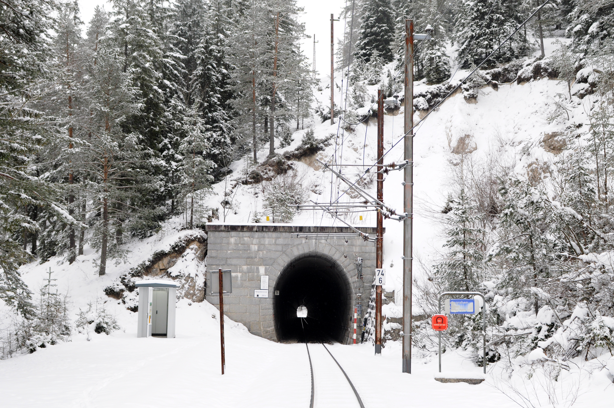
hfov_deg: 49.6
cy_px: 204
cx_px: 307
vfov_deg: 34.1
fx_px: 664
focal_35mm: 39
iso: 640
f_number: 4.5
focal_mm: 26
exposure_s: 1/250
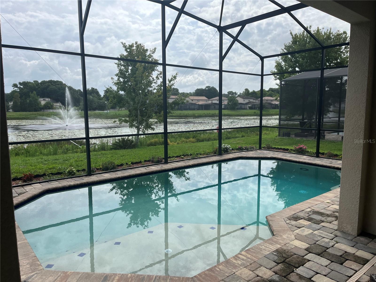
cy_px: 141
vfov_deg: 53.1
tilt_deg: -6.4
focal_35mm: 26
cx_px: 188
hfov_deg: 67.3
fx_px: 282
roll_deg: +0.3
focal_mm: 5.1
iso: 50
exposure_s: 1/2825
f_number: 1.6
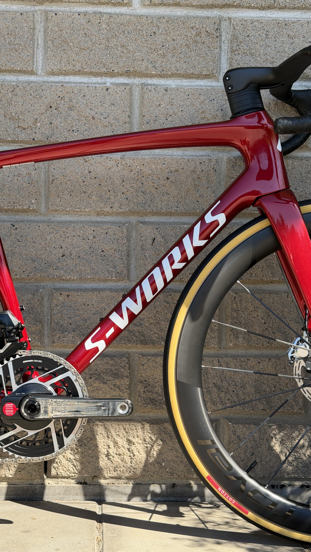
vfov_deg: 39.2
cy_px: 275
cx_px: 129
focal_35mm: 53
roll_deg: -1.4
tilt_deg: -3.9
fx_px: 777
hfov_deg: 22.6
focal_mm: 6.76
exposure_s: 1/1013
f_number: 1.78
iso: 64
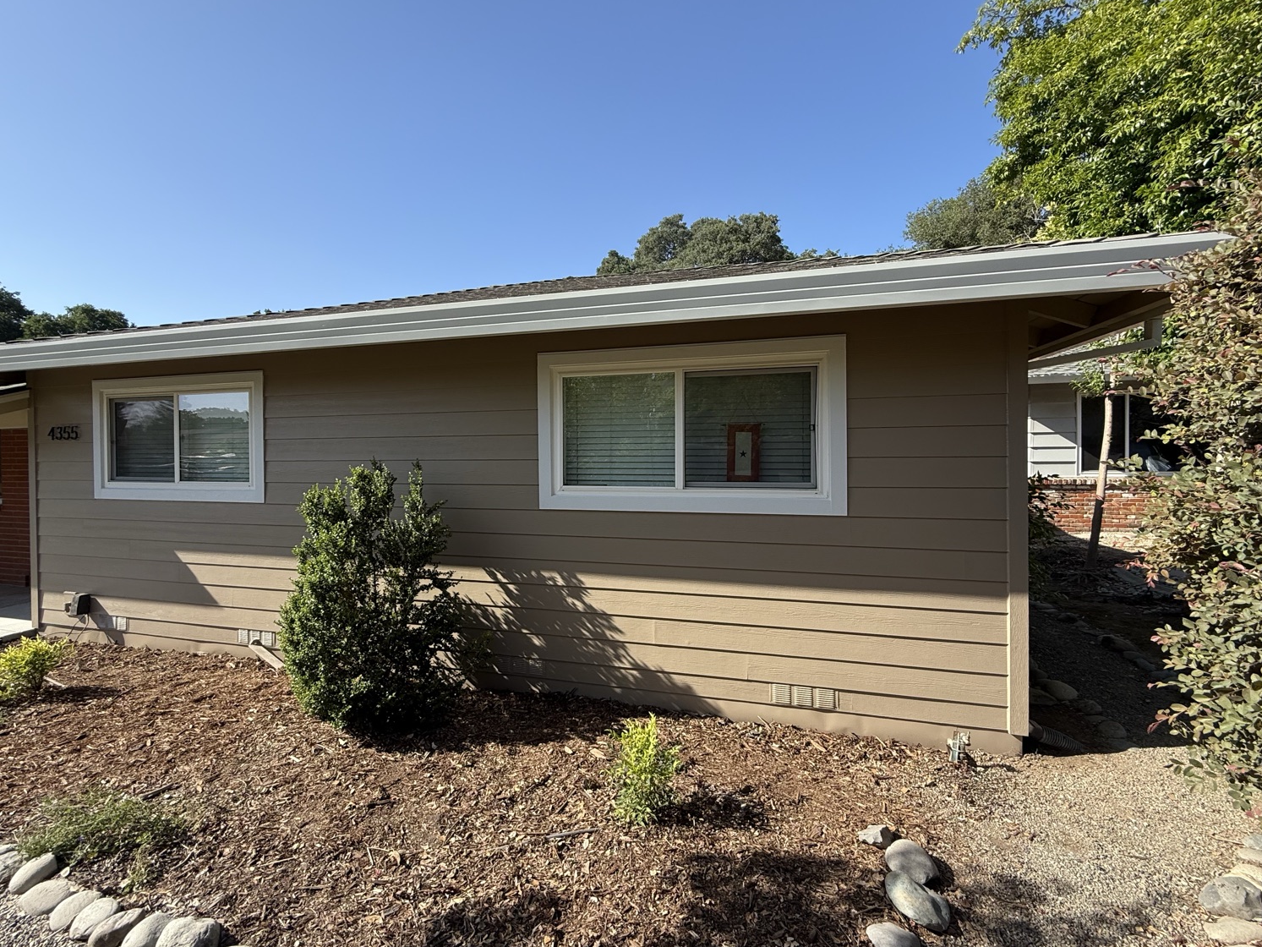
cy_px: 464
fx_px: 547
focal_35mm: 15
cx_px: 609
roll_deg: -0.2
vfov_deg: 81.7
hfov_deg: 98.1
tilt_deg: +1.4
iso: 64
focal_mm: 2.22
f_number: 2.2
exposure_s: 1/694
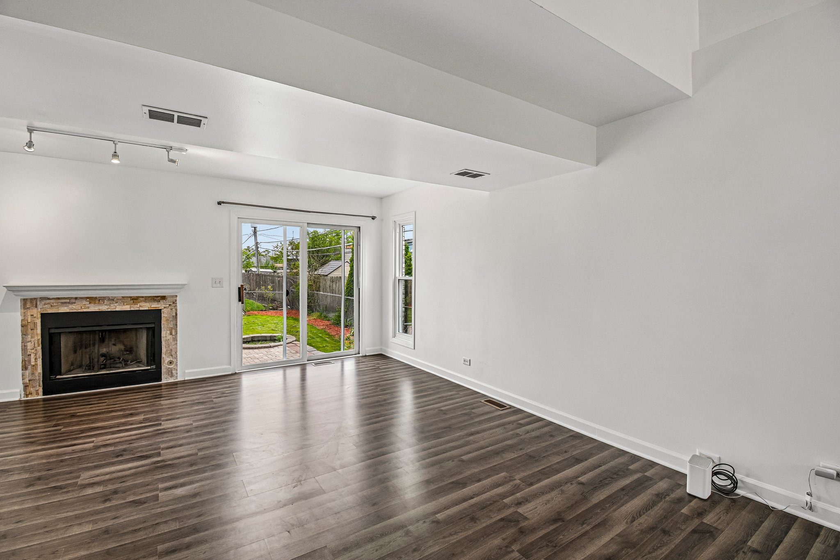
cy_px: 280
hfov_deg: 100.4
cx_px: 420
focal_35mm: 15
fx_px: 350
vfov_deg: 77.3
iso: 110
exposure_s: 1/15
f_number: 8
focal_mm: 10
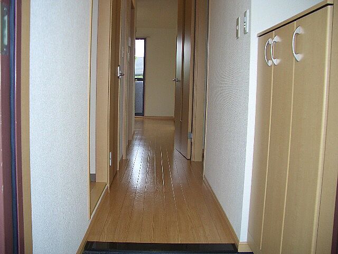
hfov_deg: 52.6
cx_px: 169
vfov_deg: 40.7
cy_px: 127
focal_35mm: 35
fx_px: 342
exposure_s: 1/100
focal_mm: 5.8
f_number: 2.6
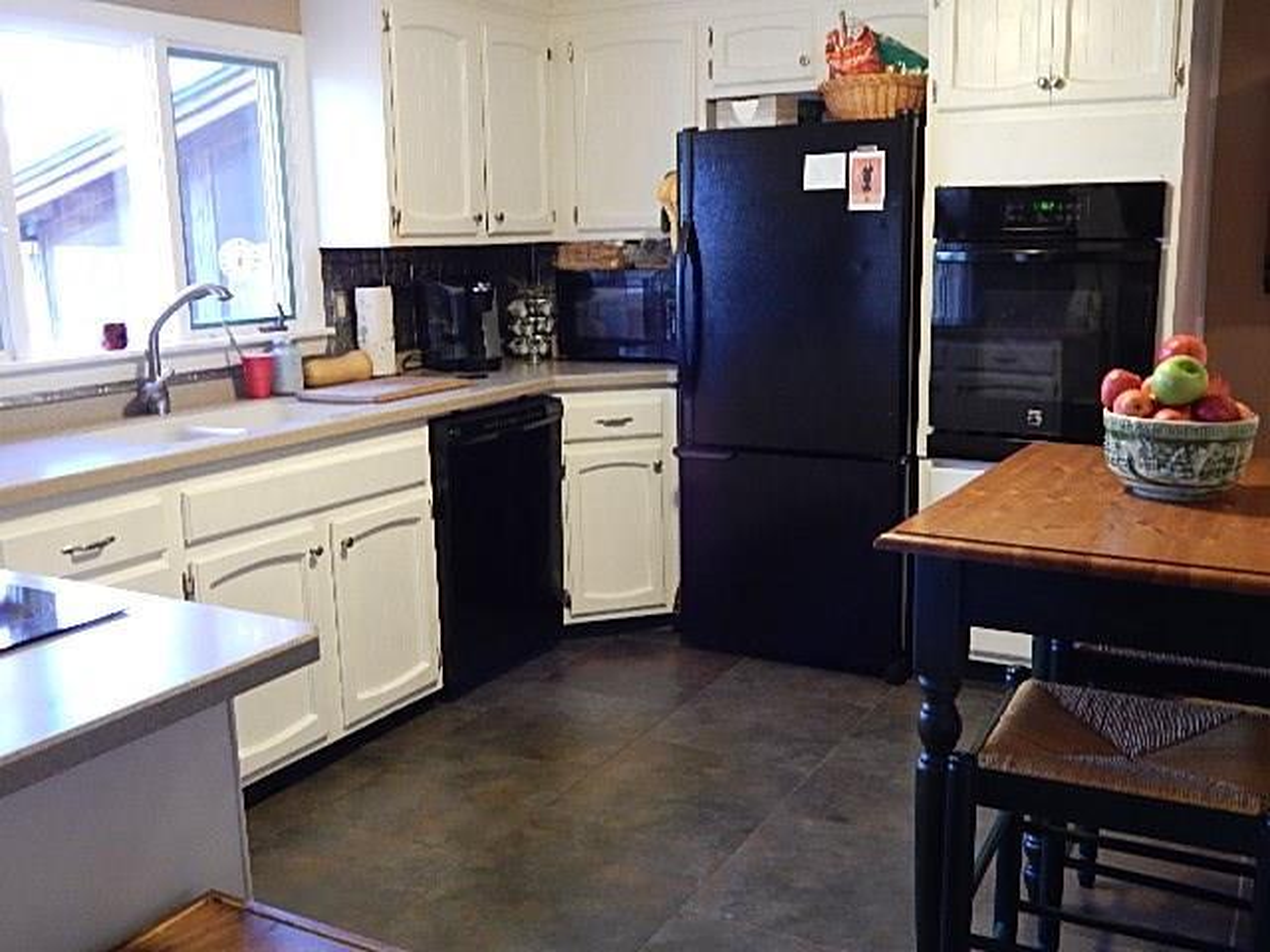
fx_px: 1284
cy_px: 476
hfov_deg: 52.6
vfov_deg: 40.7
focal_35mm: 35
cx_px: 635
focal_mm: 6.1
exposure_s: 1/13
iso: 400
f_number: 3.3
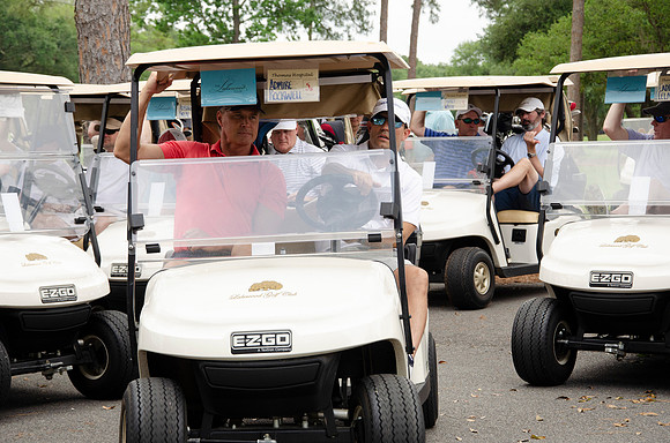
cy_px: 222
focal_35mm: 105
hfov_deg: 19.5
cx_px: 335
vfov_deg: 13.0
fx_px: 1950
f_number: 7.1
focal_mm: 70
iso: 400
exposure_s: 1/500
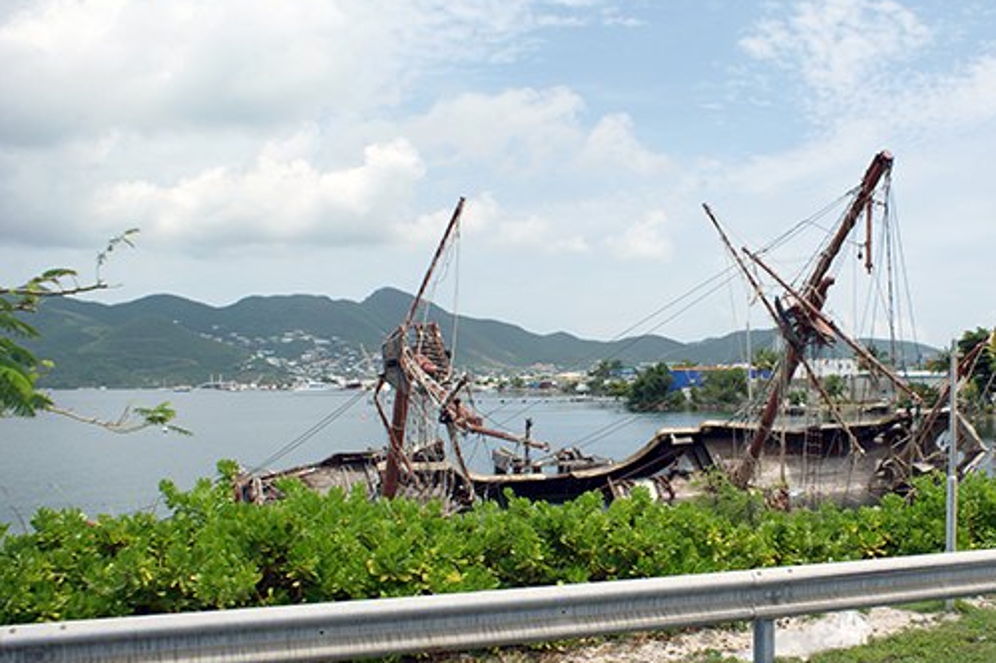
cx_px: 695
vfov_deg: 31.8
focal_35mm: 42
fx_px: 1162
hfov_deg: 45.4
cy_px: 408
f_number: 5
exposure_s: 1/800
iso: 100
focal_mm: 20
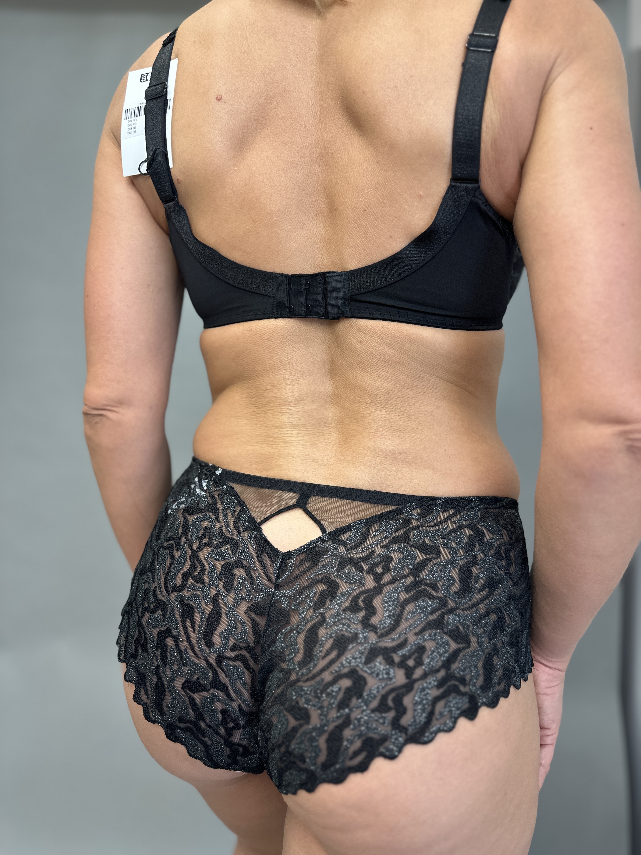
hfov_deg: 56.8
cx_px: 320
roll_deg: -4.6
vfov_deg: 71.6
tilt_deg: +1.0
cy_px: 428
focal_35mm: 24
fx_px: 593
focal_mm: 6.86
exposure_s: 1/50
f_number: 1.78
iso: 200
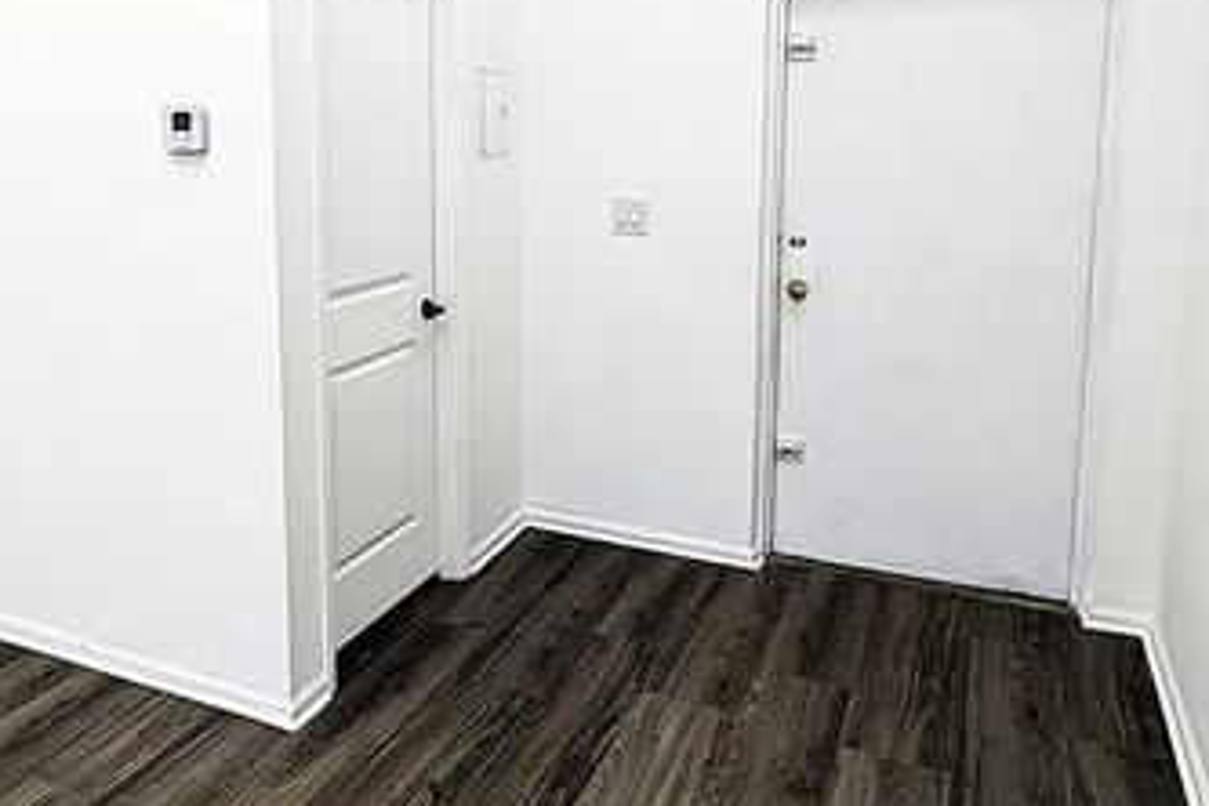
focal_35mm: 32
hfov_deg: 56.5
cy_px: 269
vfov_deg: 40.6
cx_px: 341
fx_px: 1075
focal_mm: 2.35
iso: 38
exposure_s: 1/120
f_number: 2.2
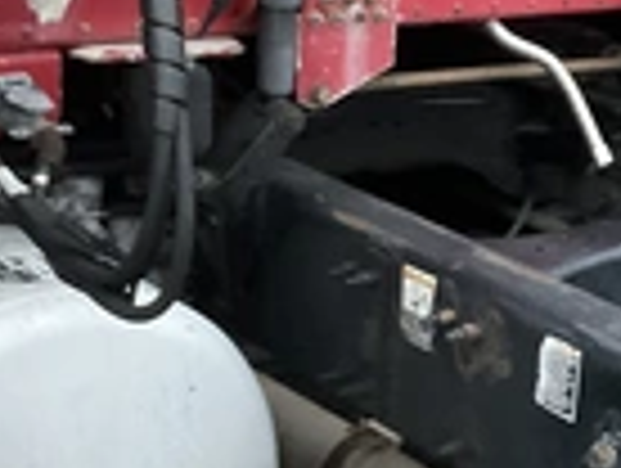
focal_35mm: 84
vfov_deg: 17.6
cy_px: 328
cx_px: 526
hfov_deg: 22.8
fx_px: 1510
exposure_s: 1/30
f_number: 1.8
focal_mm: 3
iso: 500
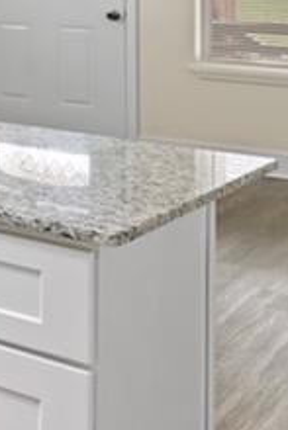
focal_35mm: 79
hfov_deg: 10.9
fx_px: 946
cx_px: -590
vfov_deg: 24.6
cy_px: 8
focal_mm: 17
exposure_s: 1/6
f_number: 7.1
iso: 250
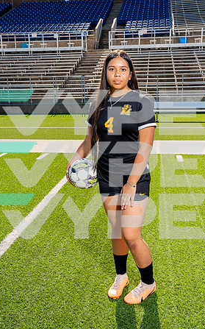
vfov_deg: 49.3
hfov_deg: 32.0
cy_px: 165
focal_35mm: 40
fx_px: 358
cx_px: 101
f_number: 11
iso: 320
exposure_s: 1/250
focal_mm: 39
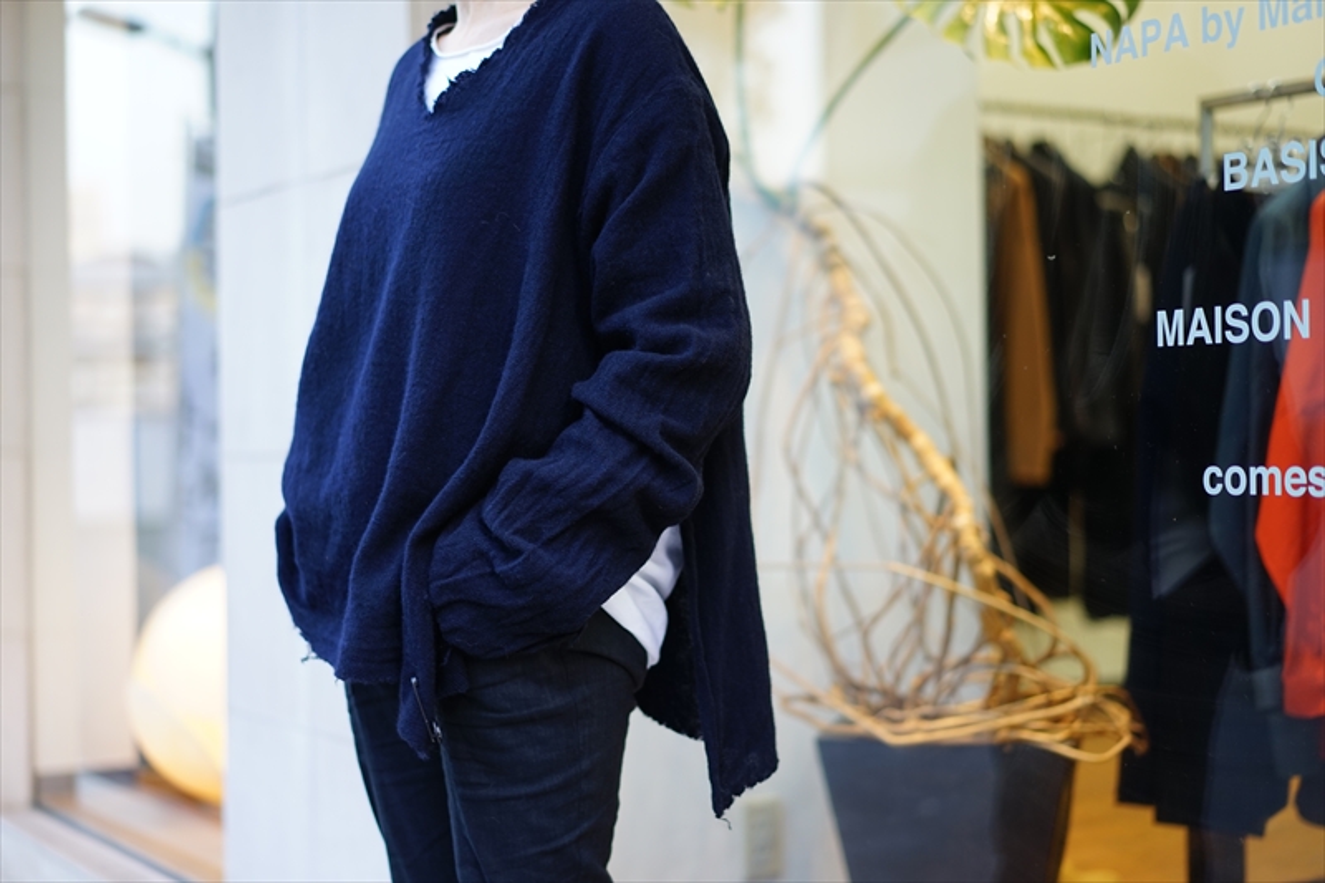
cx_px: 662
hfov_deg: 36.3
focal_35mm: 55
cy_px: 442
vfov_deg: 24.6
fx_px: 2024
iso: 160
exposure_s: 1/60
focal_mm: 55
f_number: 1.8
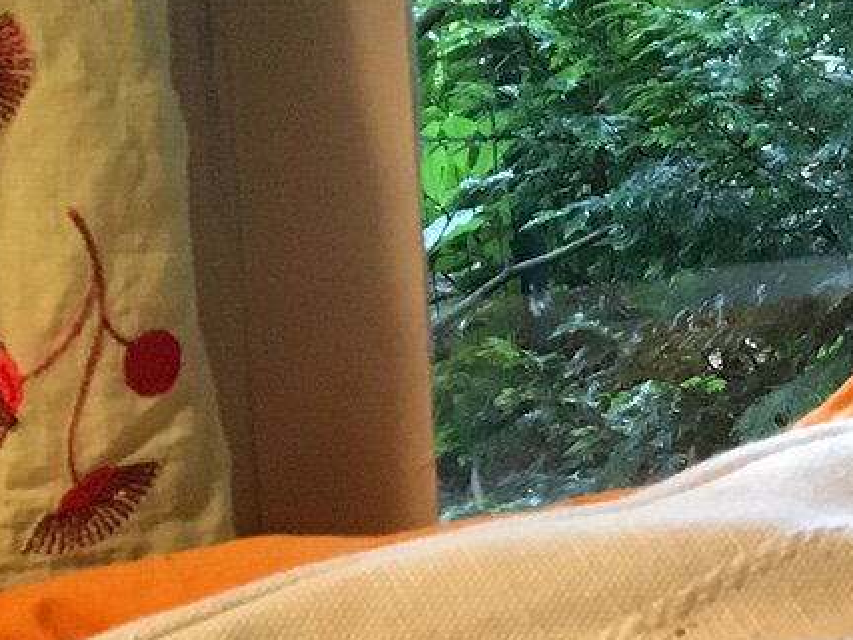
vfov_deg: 10.8
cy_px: 208
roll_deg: -0.3
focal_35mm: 137
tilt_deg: -8.3
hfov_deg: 11.9
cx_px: 1994
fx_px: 3375
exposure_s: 1/33
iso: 200
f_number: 2.2
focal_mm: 4.15
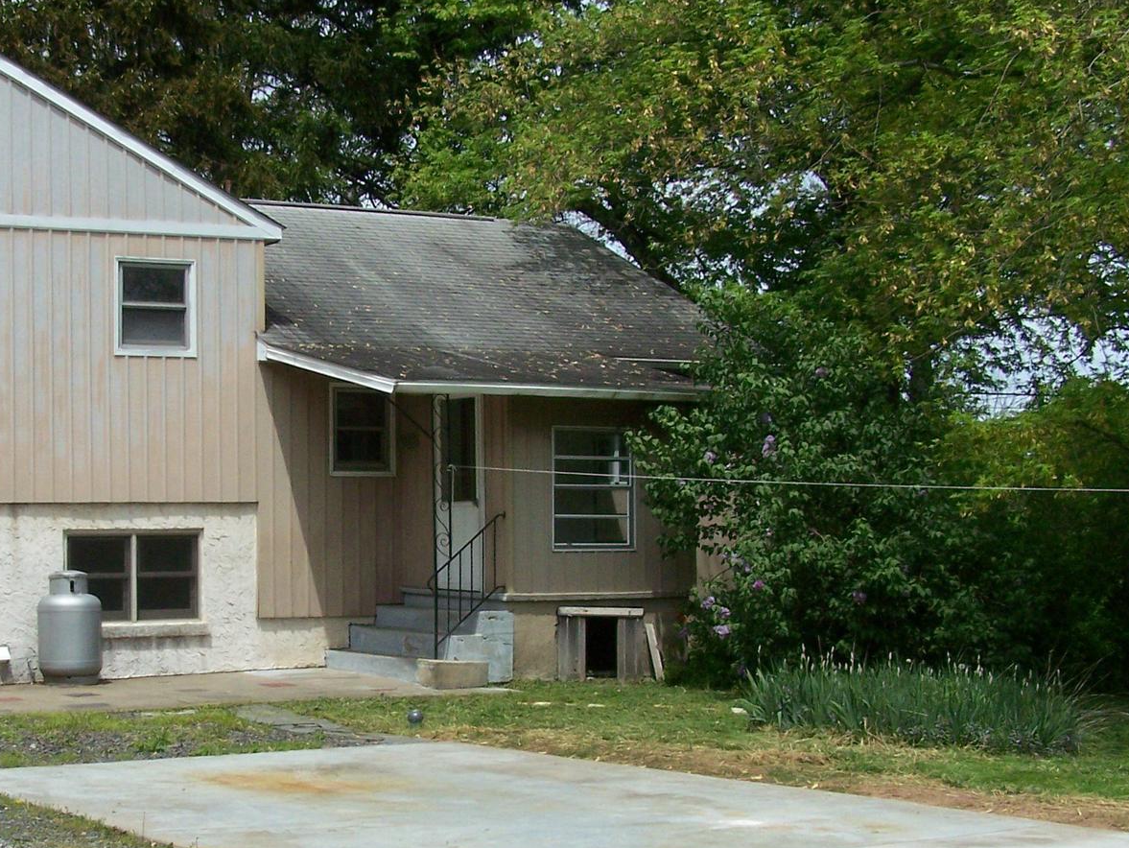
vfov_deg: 22.2
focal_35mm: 66
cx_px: 359
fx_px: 2154
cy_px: 535
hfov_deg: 29.1
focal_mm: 6.3
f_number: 5.6
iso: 160
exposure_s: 1/800
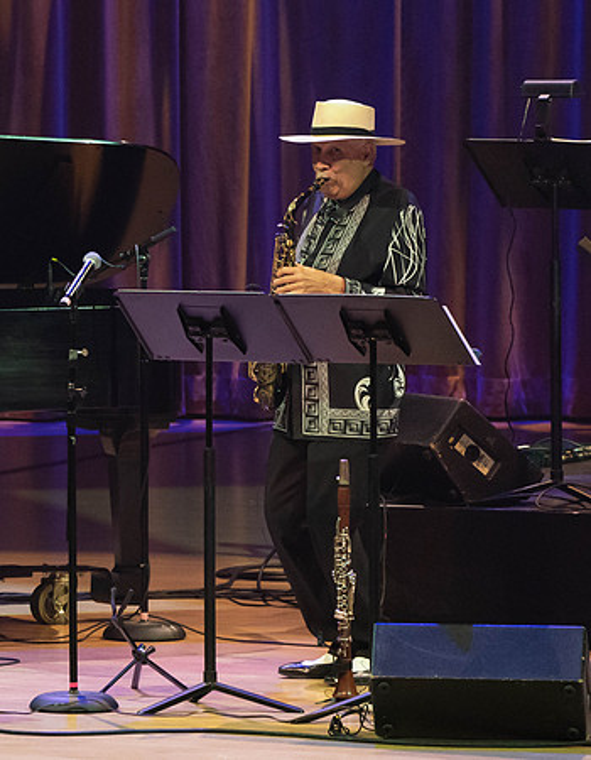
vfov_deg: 4.0
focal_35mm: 490
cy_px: 315
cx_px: -264
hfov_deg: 3.1
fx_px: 10893
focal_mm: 229
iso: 3200
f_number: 5.6
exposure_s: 1/200
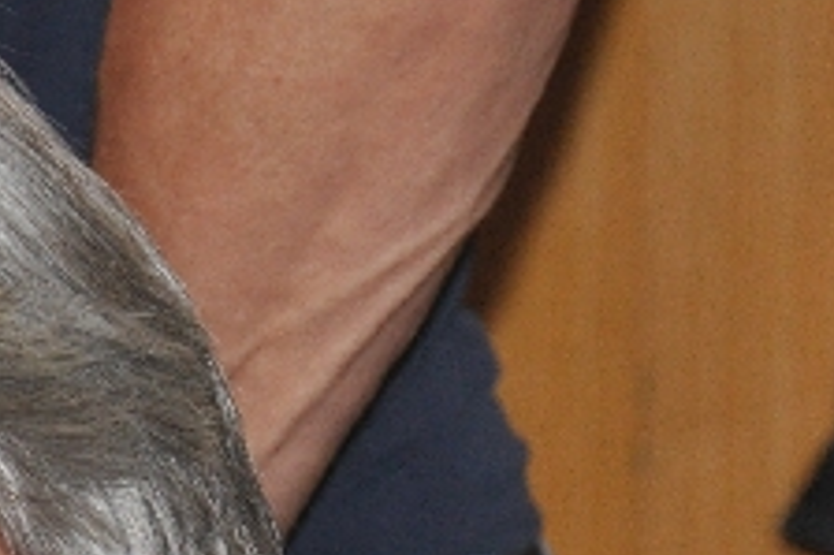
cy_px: 879
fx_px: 16256
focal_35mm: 702
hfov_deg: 2.9
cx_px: -402
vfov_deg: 2.0
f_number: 5.6
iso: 800
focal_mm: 105
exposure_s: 1/60
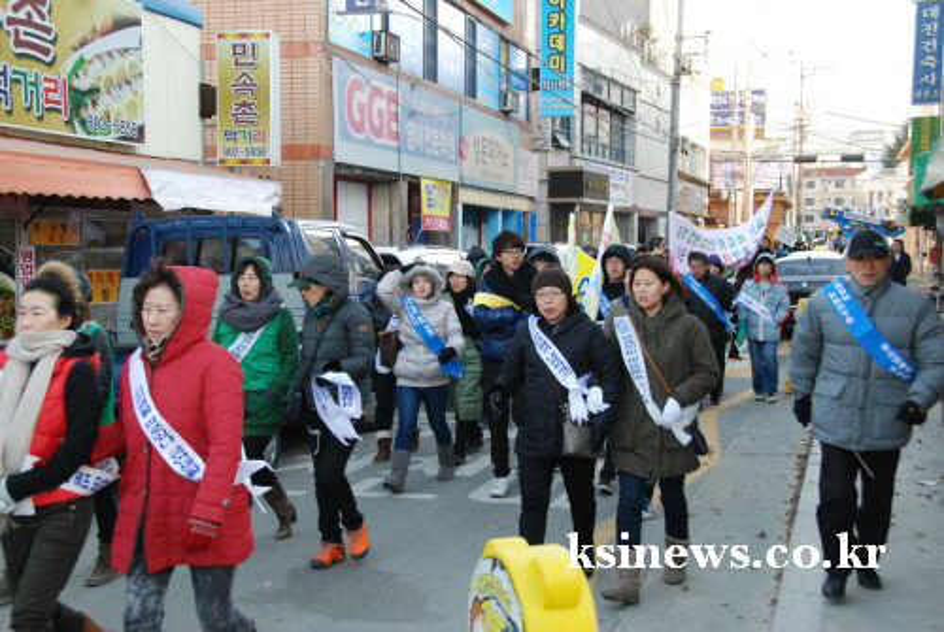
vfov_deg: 28.2
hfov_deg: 41.1
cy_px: 316
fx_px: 1261
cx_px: 472
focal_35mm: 48
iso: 800
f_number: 6.3
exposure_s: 1/160
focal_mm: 32
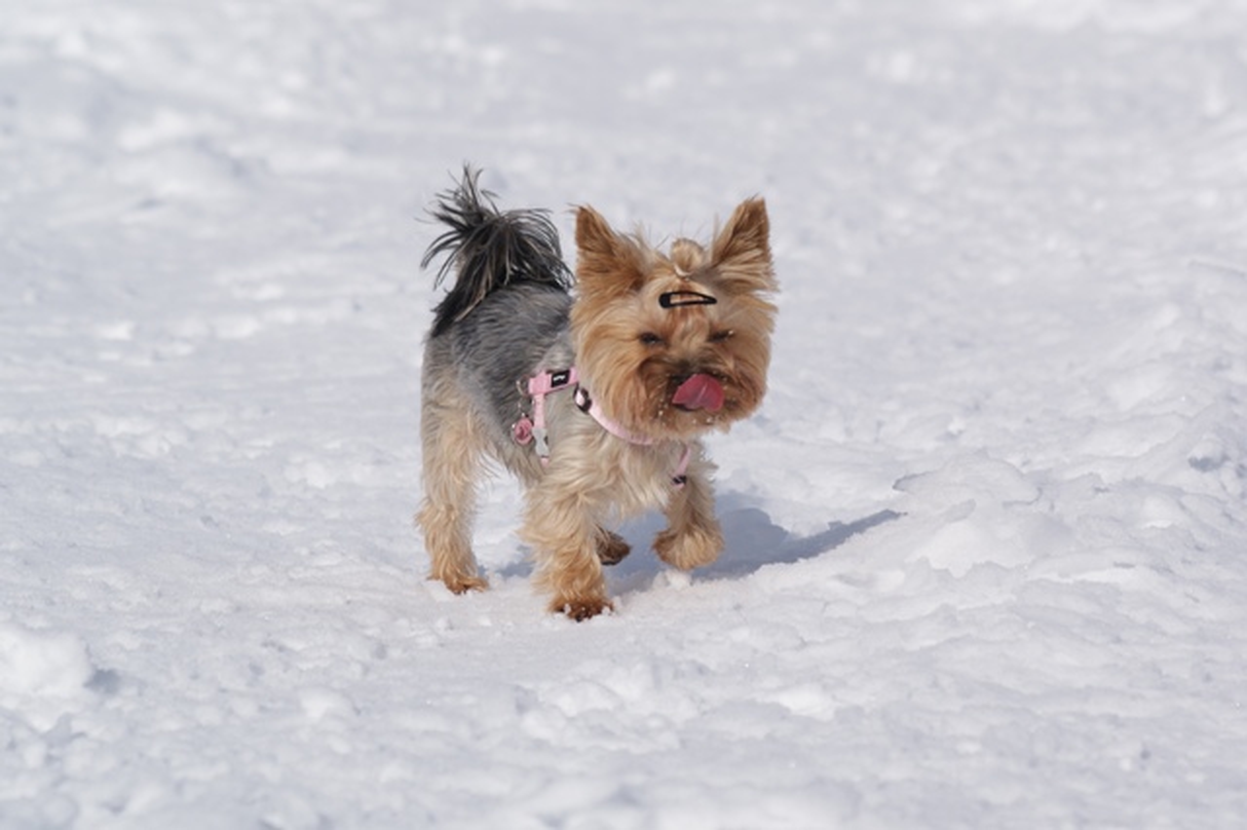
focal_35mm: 225
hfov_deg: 9.2
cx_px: 624
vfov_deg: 6.1
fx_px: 7789
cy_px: 415
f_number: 6.3
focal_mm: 150
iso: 100
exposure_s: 1/1000
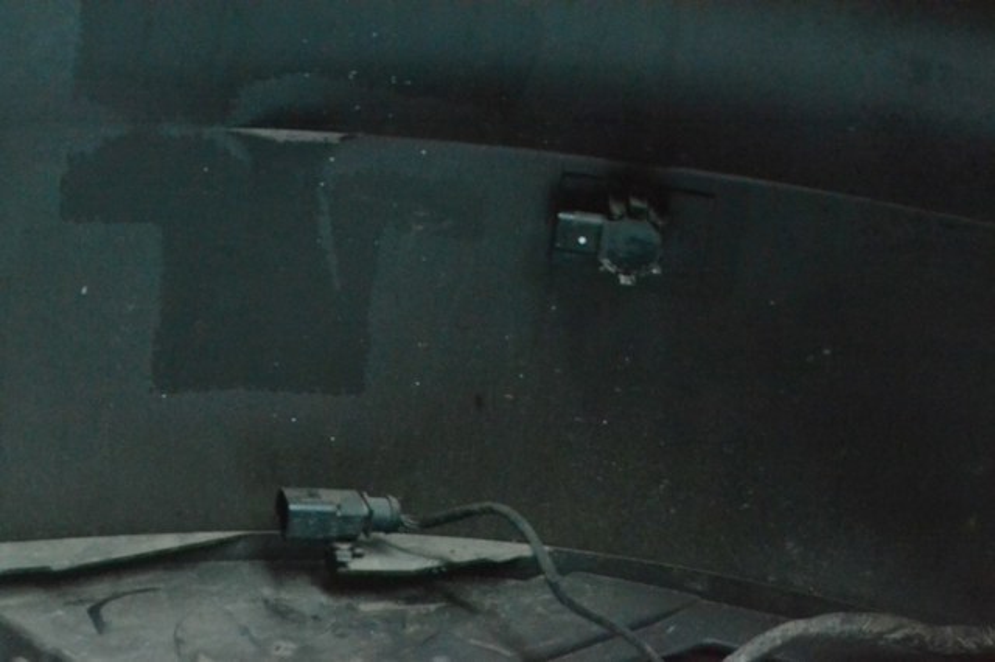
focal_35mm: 82
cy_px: 331
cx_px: 498
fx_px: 2279
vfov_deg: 16.5
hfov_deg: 24.6
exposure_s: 1/160
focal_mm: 55
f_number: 10
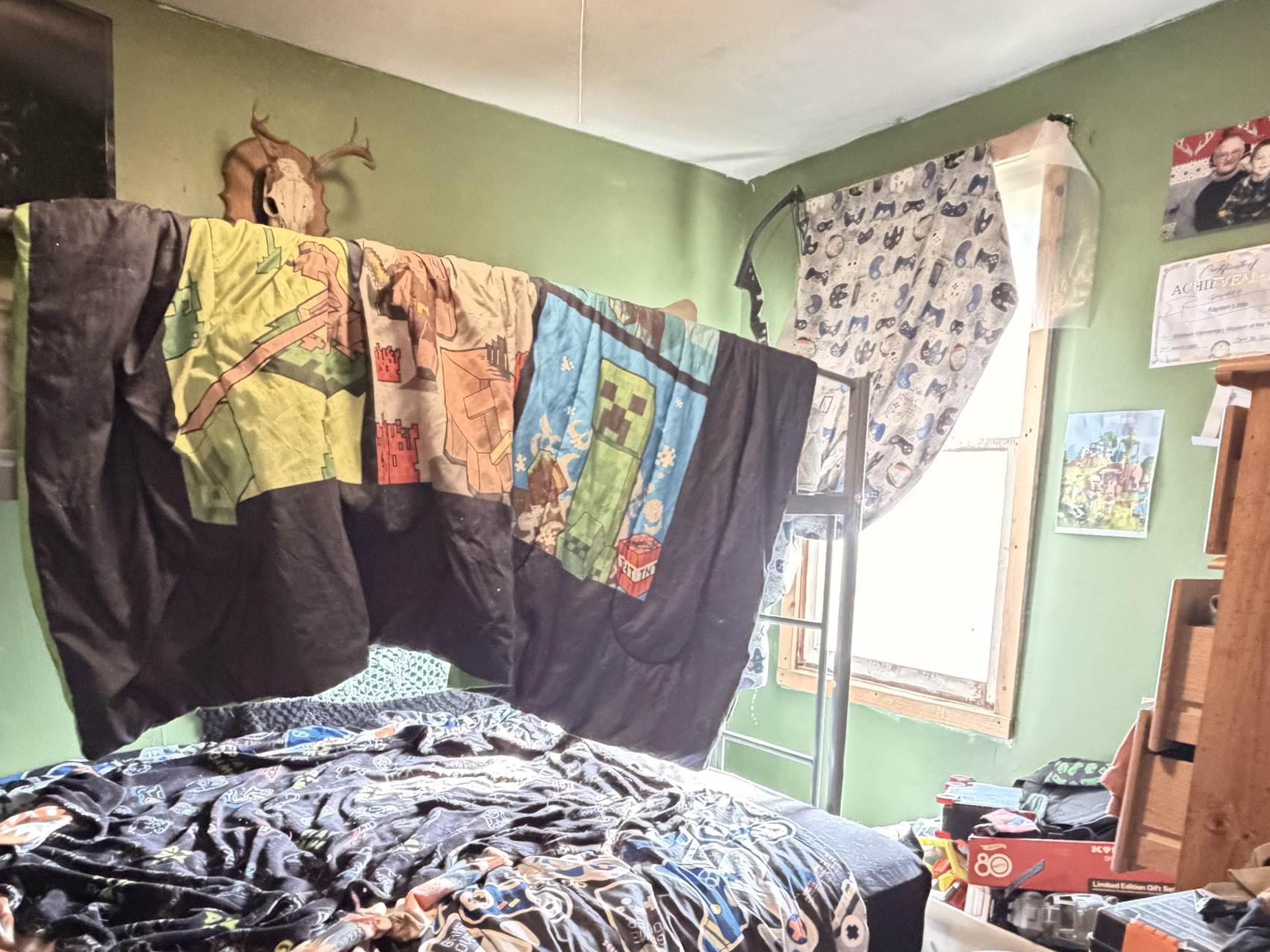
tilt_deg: -9.3
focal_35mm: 25
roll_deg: -1.4
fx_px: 917
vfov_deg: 53.5
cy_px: 653
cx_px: 618
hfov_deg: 69.4
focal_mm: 2.22
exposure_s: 1/30
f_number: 2.2
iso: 1600
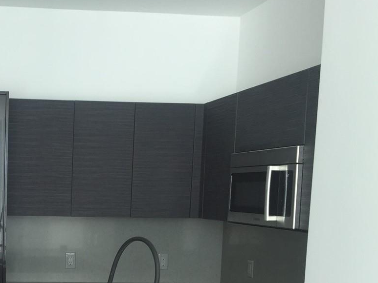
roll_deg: -1.4
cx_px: 5
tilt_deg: -6.4
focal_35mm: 60
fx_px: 655
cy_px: 270
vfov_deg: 23.6
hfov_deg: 30.1
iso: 32
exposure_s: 1/40
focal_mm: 4.15
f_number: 2.2
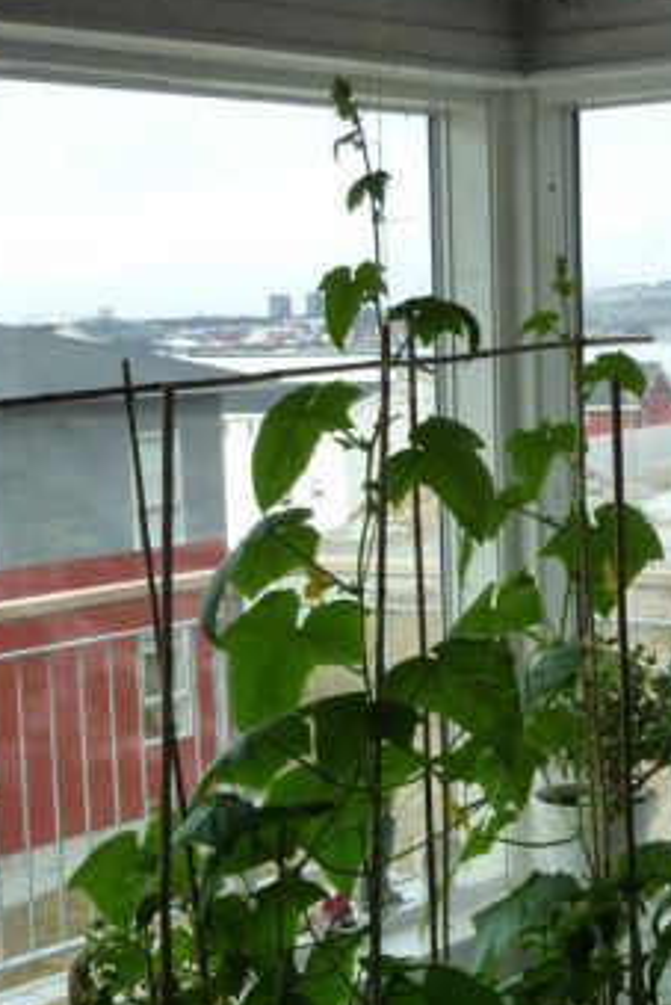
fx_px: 2150
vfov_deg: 26.2
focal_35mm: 77
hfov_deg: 17.7
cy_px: 653
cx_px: 337
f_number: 4
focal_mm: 6.9
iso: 125
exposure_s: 1/160
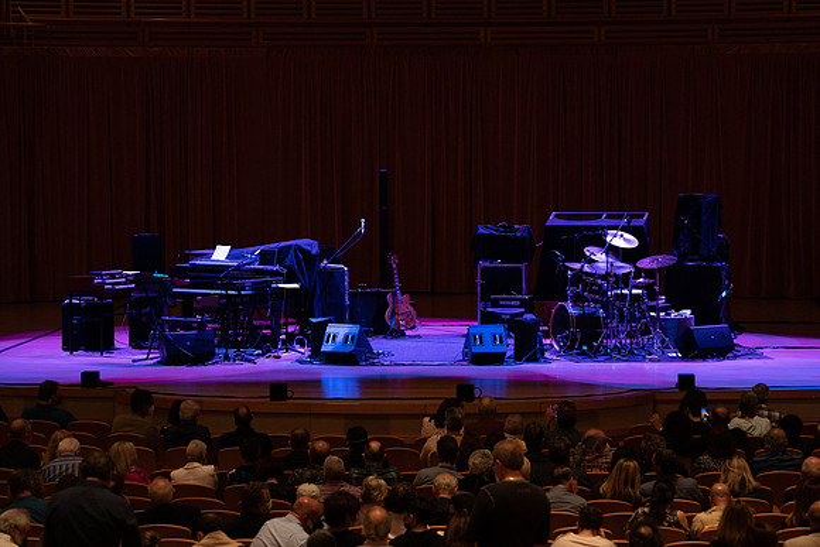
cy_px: 274
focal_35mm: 121
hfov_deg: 16.9
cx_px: 410
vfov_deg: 11.3
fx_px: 2757
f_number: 4.5
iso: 3200
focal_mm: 121
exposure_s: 1/250
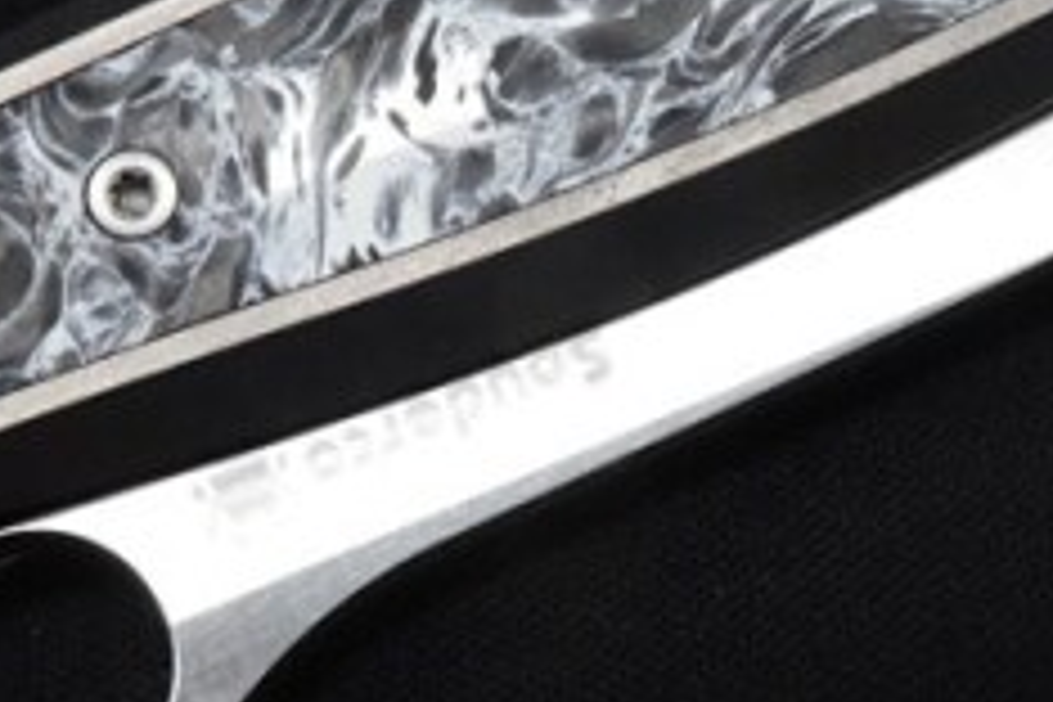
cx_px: 554
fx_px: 2720
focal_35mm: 93
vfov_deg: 14.7
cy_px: 261
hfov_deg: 21.9
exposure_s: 1/40
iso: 800
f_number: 11
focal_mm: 12.51
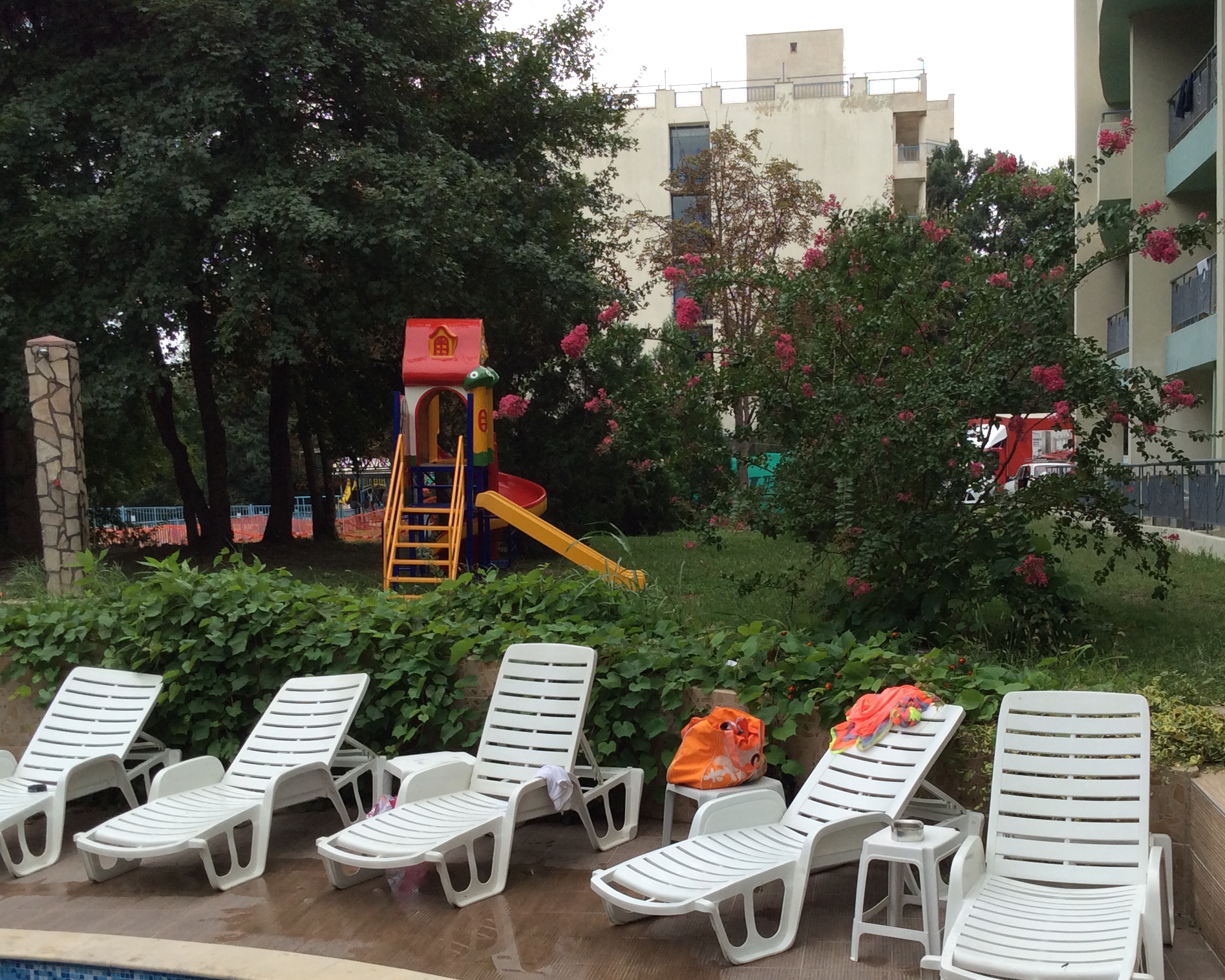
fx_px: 1595
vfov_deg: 33.9
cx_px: 672
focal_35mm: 44
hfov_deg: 42.0
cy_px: 624
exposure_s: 1/493
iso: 32
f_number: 2.4
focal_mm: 3.3
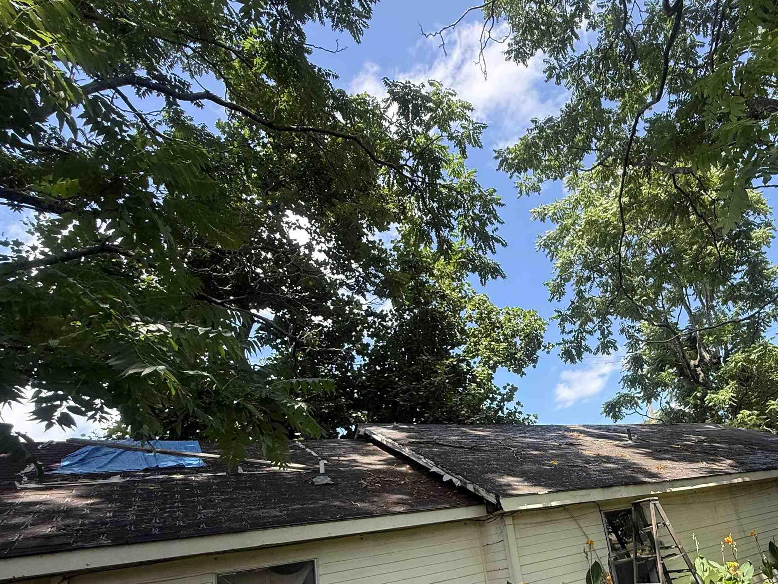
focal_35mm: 22
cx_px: 545
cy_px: 412
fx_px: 494
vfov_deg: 59.0
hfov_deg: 73.0
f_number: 2.2
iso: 64
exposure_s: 1/527
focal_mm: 2.22
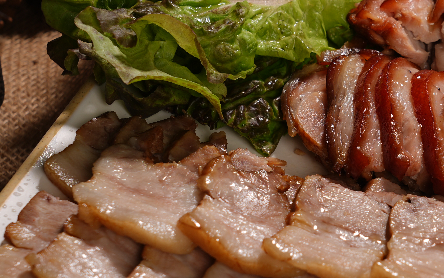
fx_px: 1646
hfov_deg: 15.1
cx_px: 431
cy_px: 114
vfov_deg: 9.6
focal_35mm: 136
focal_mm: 64
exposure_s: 1/125
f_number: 9
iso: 80
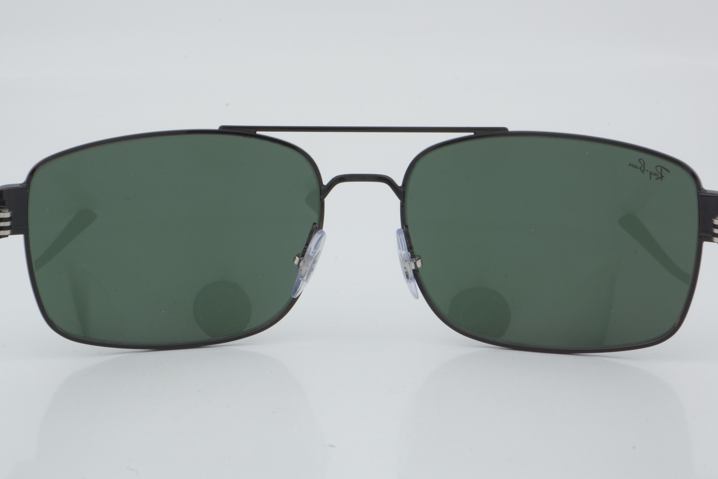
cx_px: 359
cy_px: 240
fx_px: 1645
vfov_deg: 16.6
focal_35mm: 82
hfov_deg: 24.6
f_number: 29
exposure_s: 1/4
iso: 100
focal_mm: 55
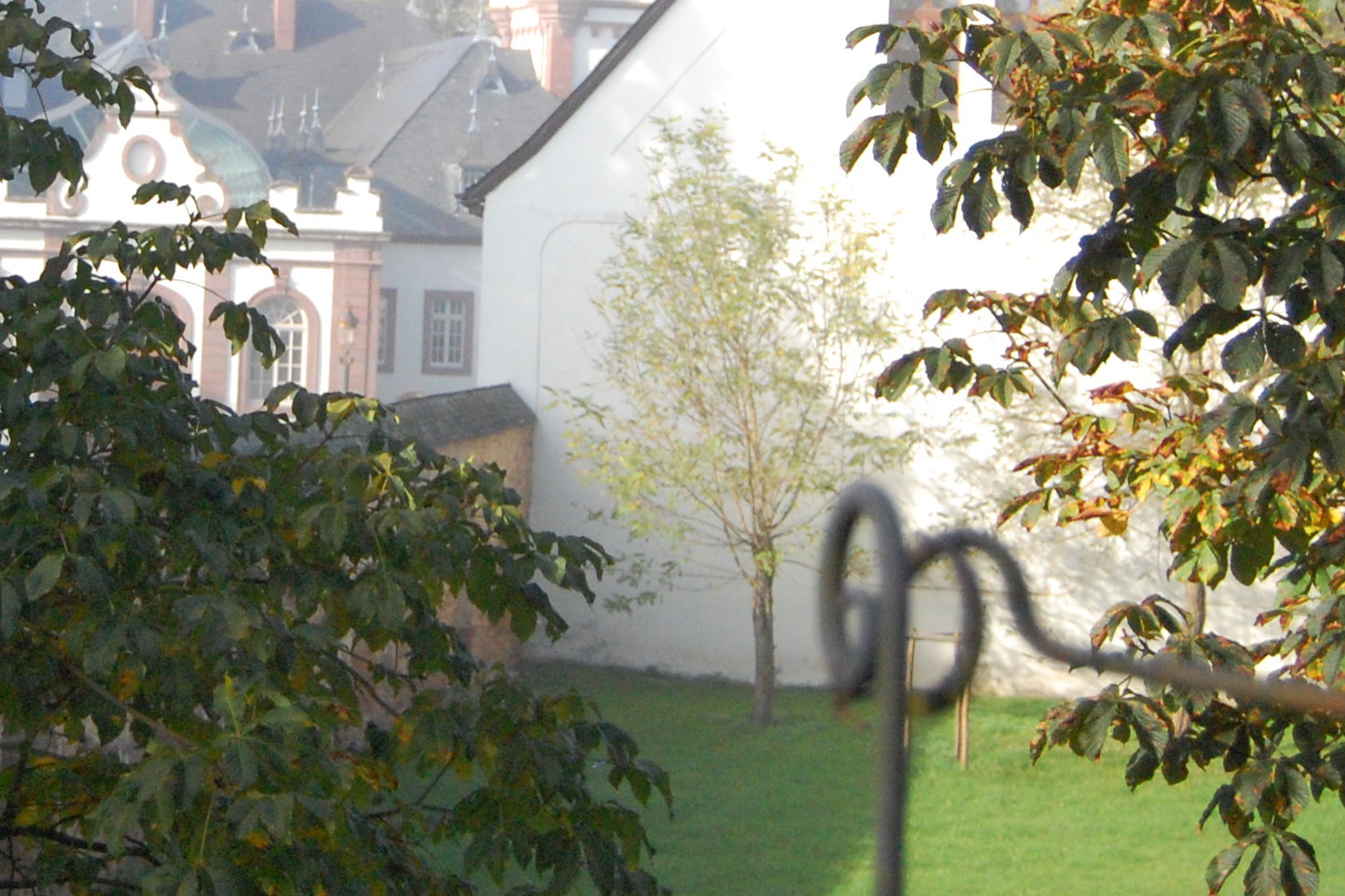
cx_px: 381
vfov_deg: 14.4
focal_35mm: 94
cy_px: 94
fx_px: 3511
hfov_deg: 21.5
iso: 1600
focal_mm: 30
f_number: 4.2
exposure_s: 1/4000
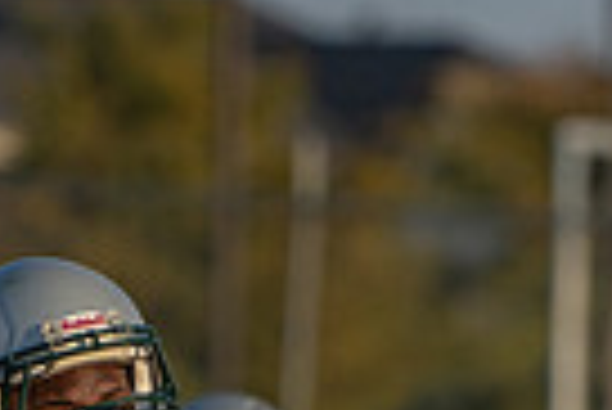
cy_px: 932
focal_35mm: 1653
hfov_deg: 1.2
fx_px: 28131
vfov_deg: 0.8
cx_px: 55
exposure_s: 1/1250
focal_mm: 300
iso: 200
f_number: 5.6
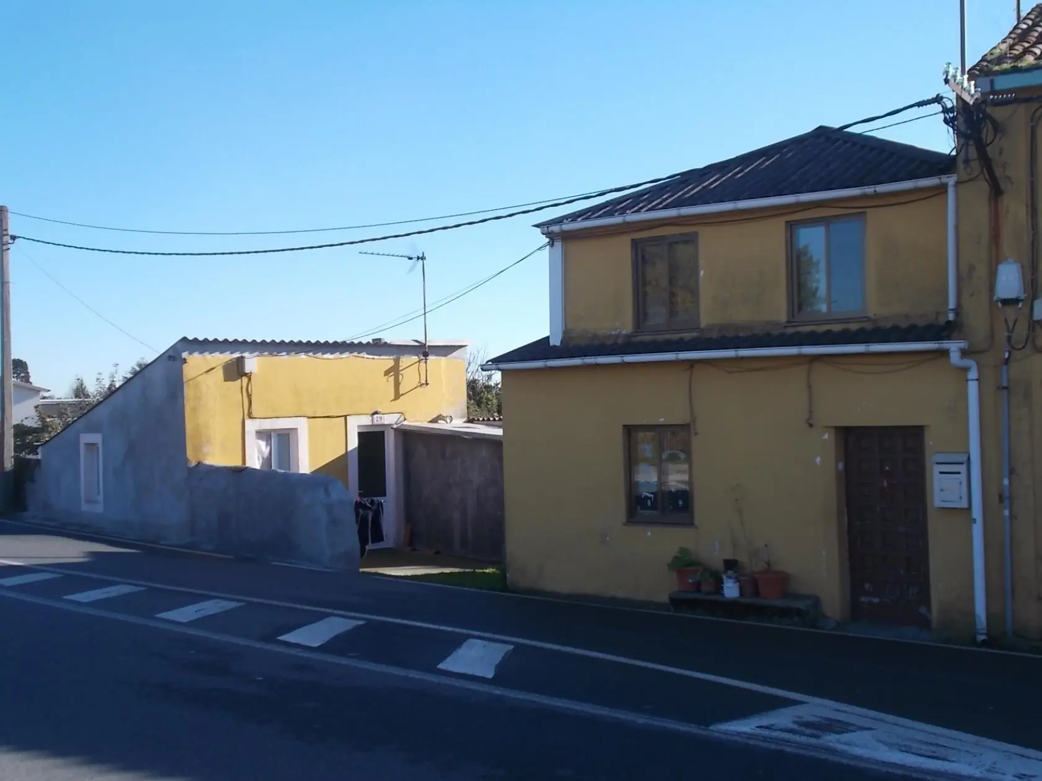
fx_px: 1324
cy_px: 390
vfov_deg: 32.9
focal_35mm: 44
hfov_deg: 42.9
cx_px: 521
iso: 80
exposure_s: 1/320
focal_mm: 7.9
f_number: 4.2
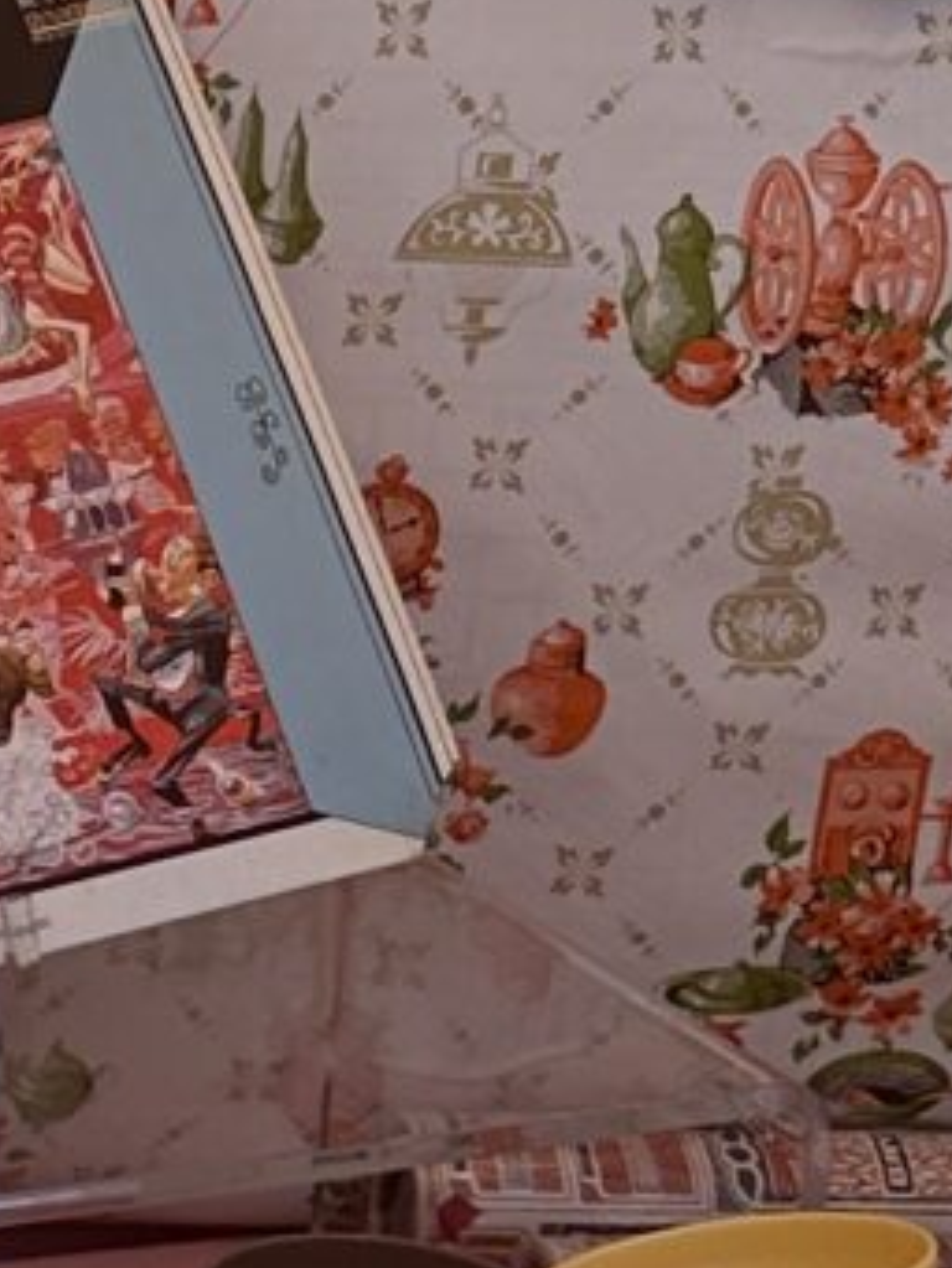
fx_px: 6596
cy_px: 450
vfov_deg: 11.0
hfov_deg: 8.0
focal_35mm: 180
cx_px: -759
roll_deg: -1.8
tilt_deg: -15.3
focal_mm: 6.86
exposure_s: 1/7042
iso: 80
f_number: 1.78
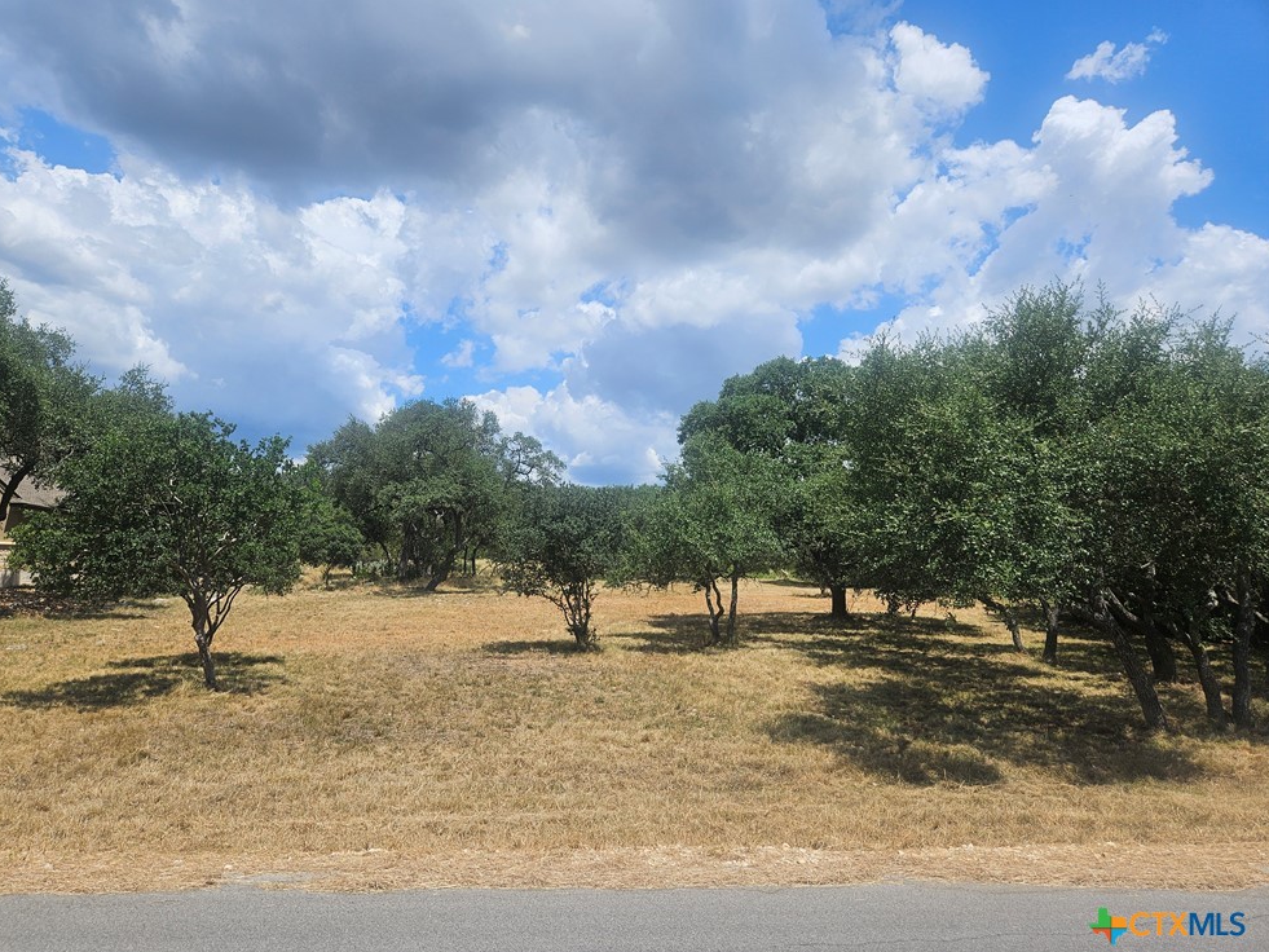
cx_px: 614
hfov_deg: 71.6
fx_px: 880
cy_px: 475
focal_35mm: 24
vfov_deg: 56.8
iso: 25
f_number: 1.8
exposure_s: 1/2890
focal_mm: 5.4
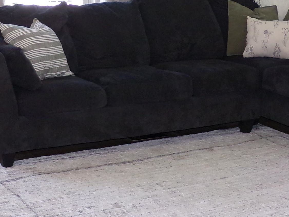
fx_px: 752
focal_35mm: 90
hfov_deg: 21.8
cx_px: 127
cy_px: 19
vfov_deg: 16.2
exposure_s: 1/70
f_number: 3.4
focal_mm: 5.9
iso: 200
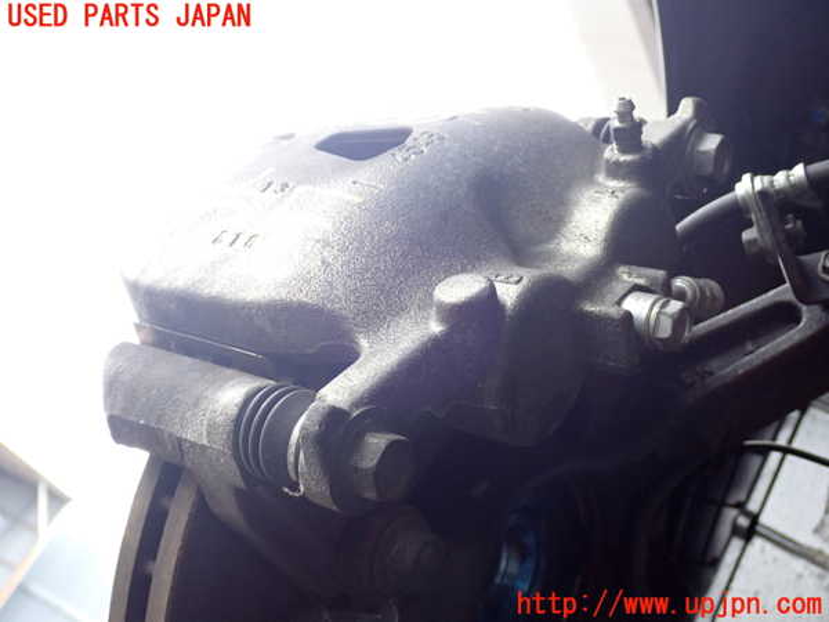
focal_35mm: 47
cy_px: 311
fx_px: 1126
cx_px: 414
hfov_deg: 40.4
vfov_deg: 30.9
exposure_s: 1/125
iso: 320
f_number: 3.1
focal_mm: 8.4
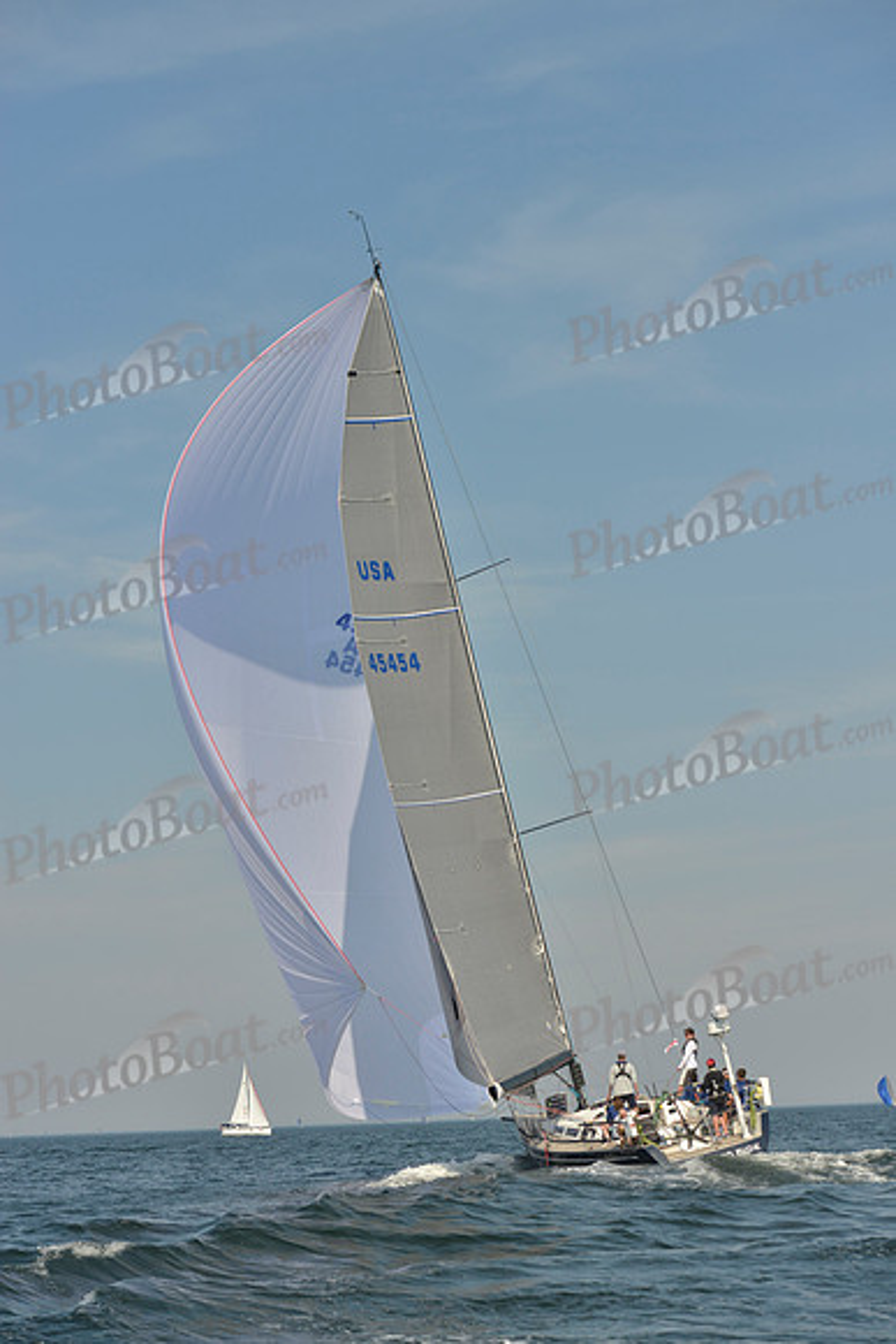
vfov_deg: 28.8
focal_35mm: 70
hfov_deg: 19.5
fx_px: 2612
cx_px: 448
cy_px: 672
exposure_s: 1/1600
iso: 200
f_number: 7.1
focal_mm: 70
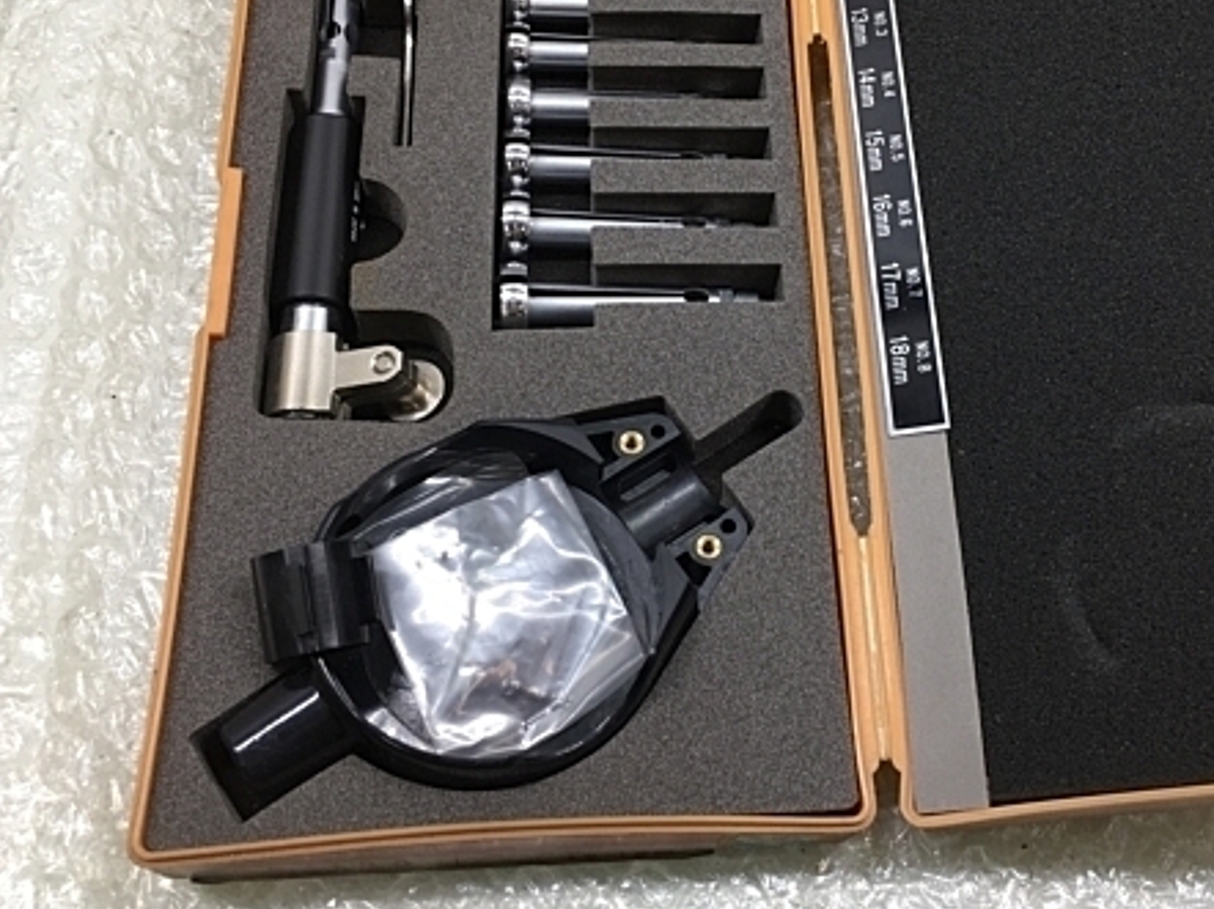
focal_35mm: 42
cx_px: 794
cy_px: 335
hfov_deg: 44.3
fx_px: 1472
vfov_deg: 34.1
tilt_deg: -60.1
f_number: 2.2
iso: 32
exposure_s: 1/60
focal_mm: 4.15
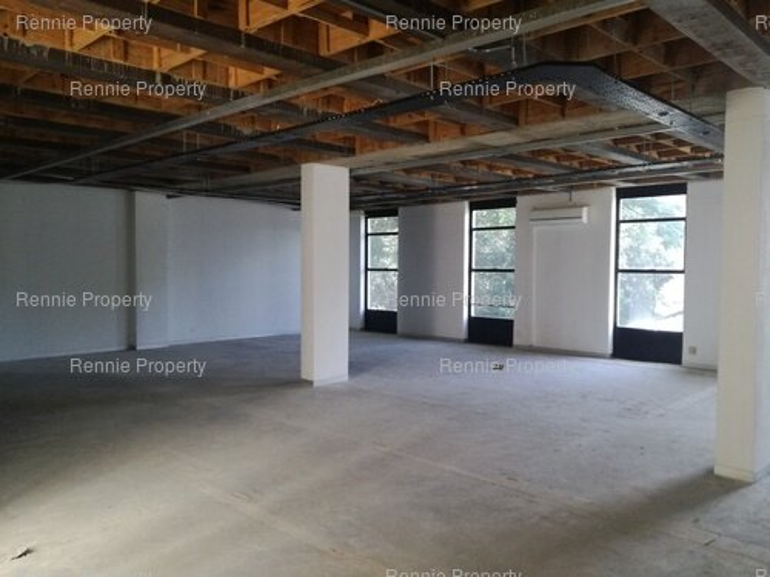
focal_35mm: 27
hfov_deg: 65.3
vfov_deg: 51.4
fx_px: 601
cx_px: 385
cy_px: 288
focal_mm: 3.79
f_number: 2
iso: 200
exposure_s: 1/30
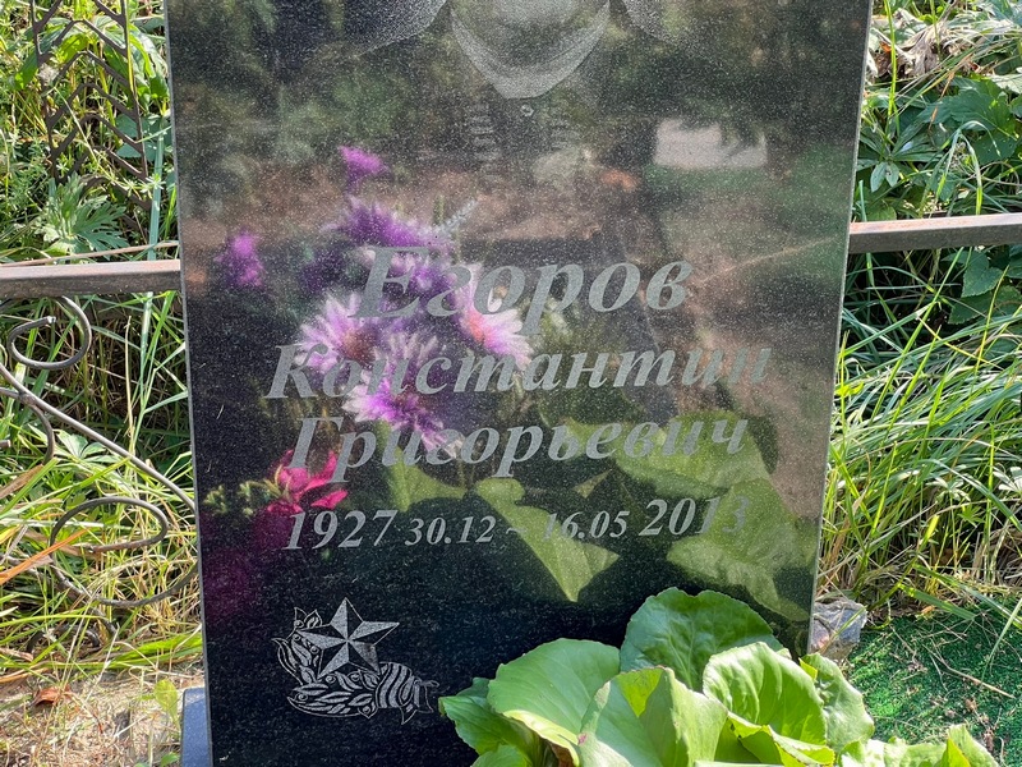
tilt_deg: -28.3
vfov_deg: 19.1
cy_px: 384
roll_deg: +2.3
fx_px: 2273
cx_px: 511
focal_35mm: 77
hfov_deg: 25.3
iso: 64
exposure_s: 1/99
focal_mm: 9
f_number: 2.8
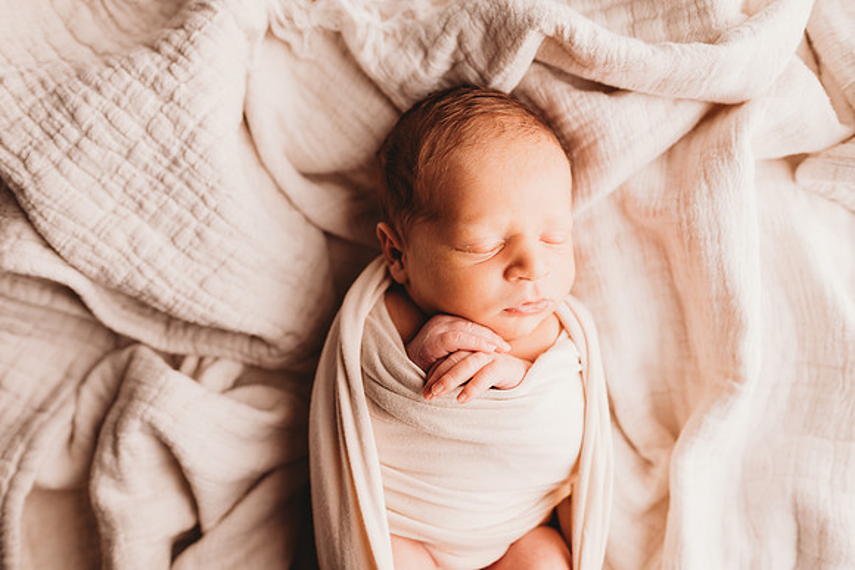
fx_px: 570
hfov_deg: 73.7
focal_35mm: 24
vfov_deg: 53.2
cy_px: 285
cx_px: 428
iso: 100
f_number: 2.5
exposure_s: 1/160
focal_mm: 24
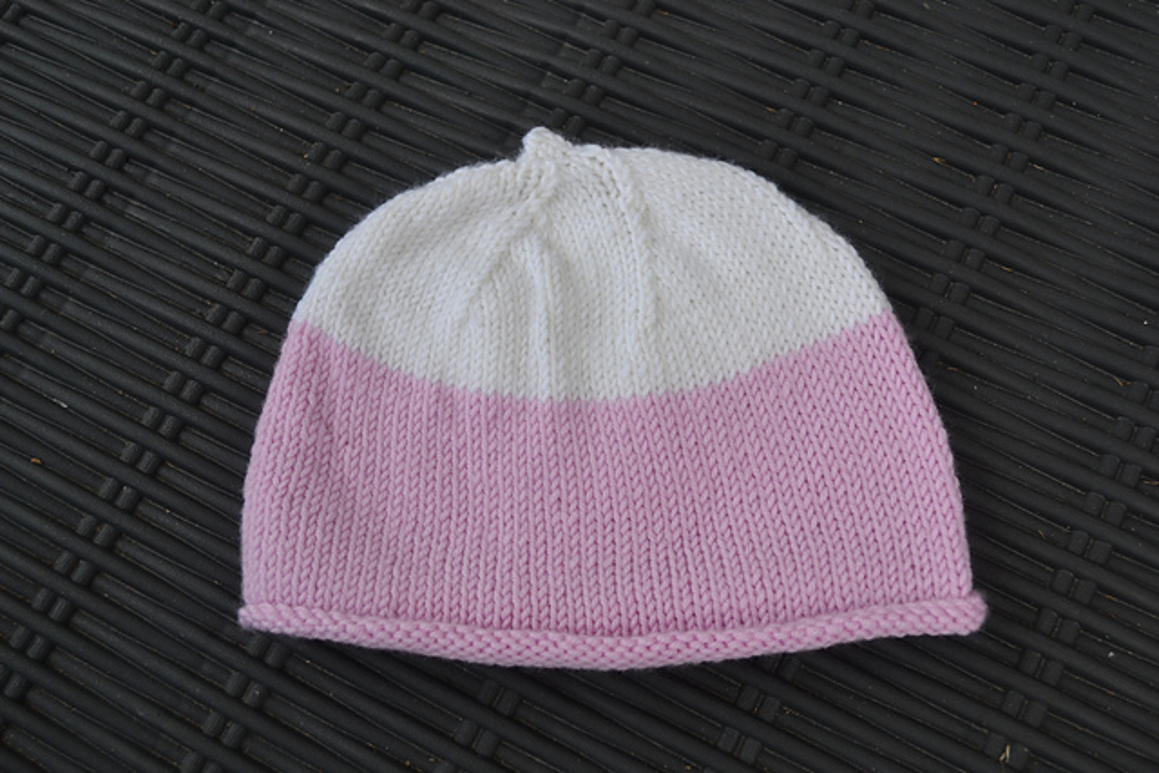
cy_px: 386
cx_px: 580
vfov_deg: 34.2
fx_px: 1256
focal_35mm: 39
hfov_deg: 49.5
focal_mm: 26
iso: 125
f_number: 5.6
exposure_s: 1/125
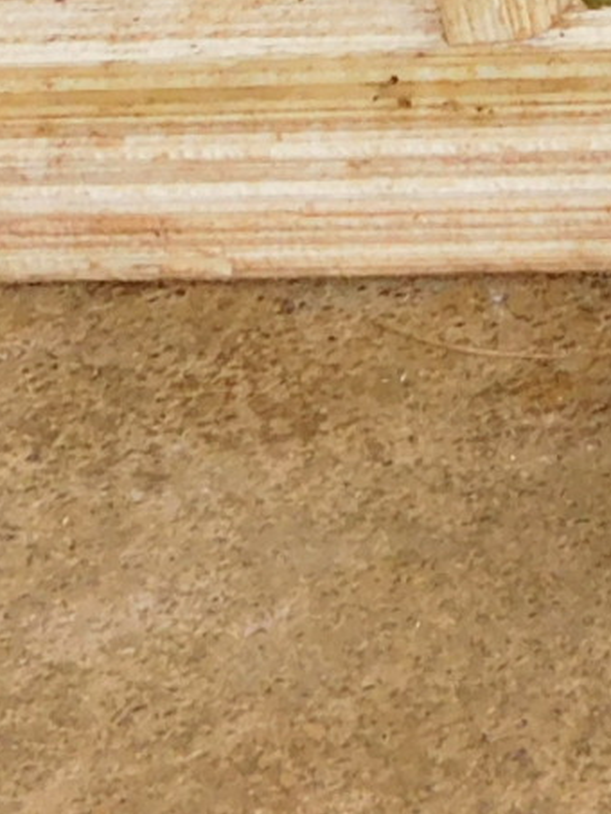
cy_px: -1256
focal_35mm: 252
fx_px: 5928
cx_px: 1254
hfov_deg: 5.8
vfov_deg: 7.3
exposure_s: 1/30
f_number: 3.8
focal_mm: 6.2
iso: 125
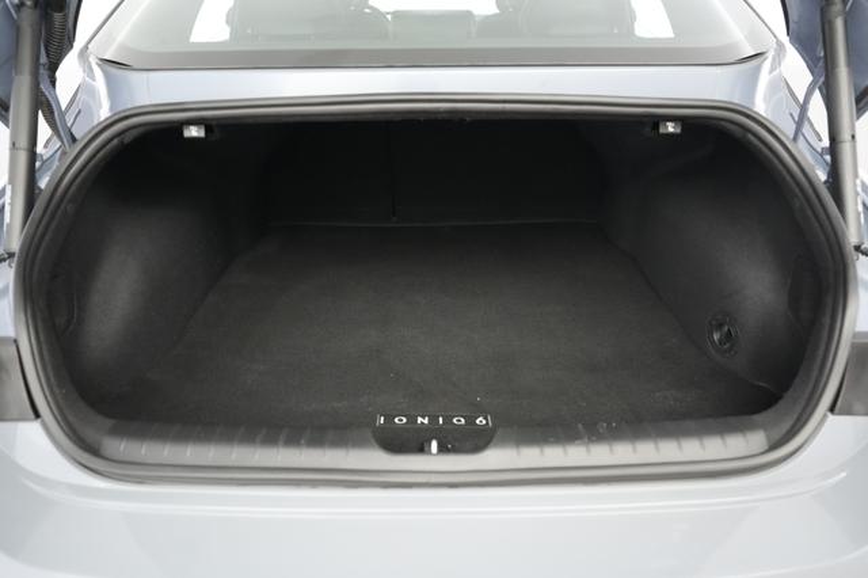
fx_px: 602
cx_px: 434
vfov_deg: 51.2
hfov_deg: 71.5
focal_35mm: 25
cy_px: 289
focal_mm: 25
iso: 10000
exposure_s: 1/160
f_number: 2.8
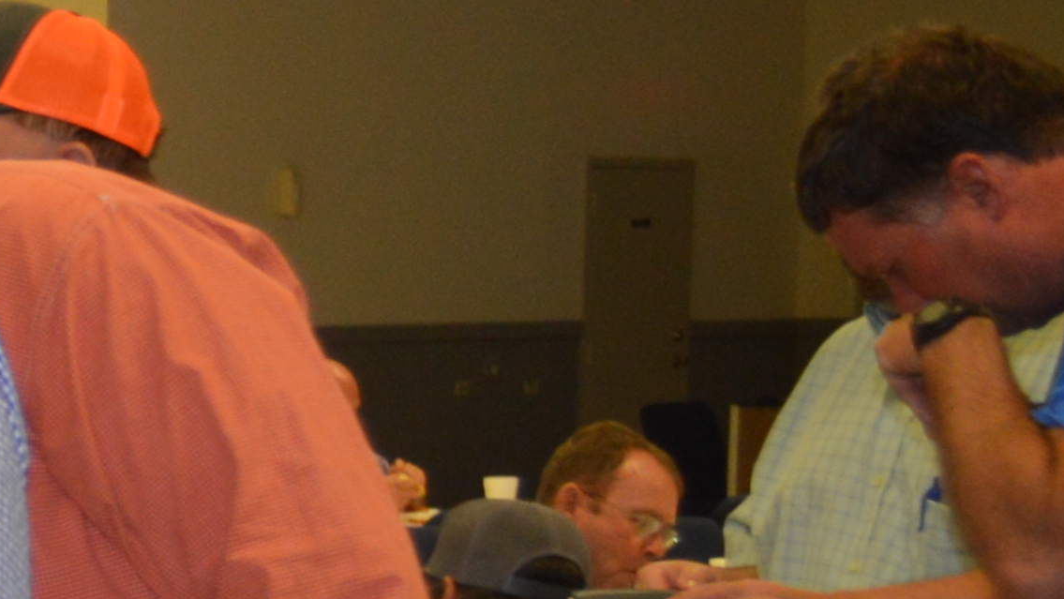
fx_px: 5164
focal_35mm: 183
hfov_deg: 10.2
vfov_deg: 6.6
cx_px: -1540
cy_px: 885
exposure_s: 1/60
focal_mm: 22
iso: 450
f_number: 3.8
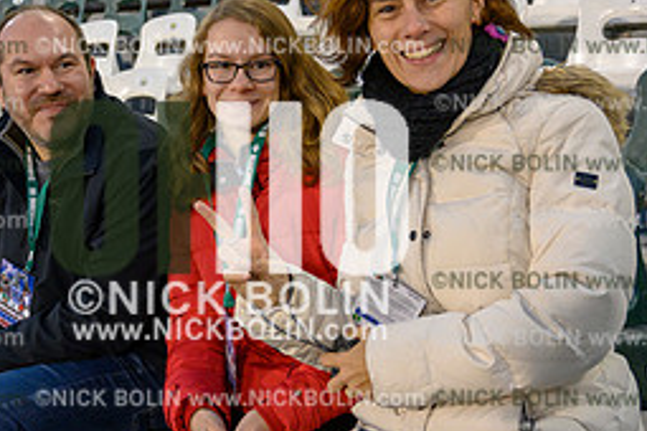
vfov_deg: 20.3
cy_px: 222
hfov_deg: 29.9
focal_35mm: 67
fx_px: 1204
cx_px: 228
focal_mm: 29.5
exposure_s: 1/250
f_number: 4
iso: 2000
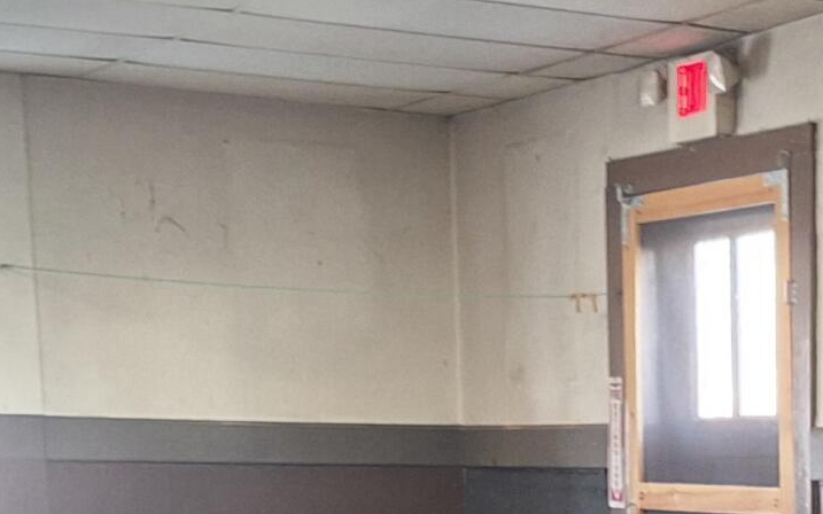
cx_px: 919
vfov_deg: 11.8
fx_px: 2288
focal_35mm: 102
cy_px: 953
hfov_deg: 19.5
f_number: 1.8
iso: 200
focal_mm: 5.54
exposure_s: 1/30
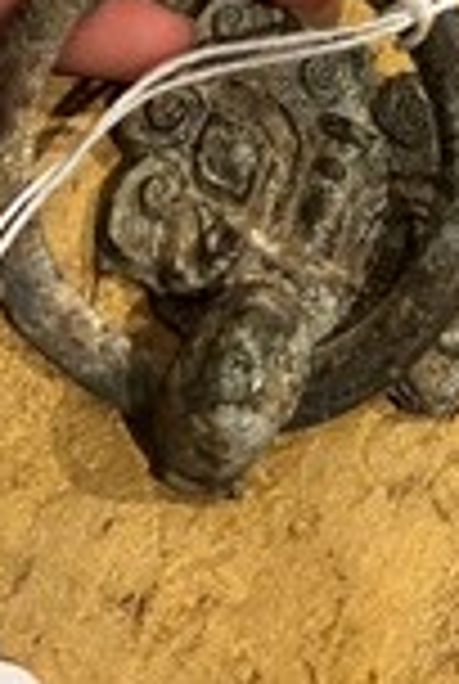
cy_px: -126
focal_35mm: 71
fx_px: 1352
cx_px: 364
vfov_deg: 25.6
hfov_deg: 19.1
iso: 125
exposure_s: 1/94
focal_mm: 5.7
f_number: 1.5
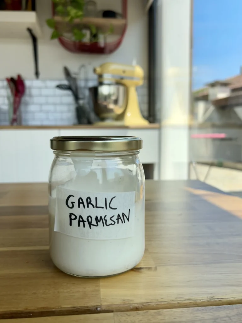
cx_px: 121
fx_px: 242
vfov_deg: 67.3
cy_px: 162
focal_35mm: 26
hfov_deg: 53.1
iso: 50
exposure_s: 1/1377
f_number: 1.5
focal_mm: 5.7
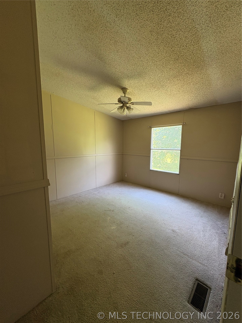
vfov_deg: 102.1
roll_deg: -0.4
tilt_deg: -7.6
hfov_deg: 85.7
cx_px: 121
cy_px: 162
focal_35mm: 14
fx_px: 130
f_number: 2.2
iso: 200
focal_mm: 2.22
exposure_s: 1/99
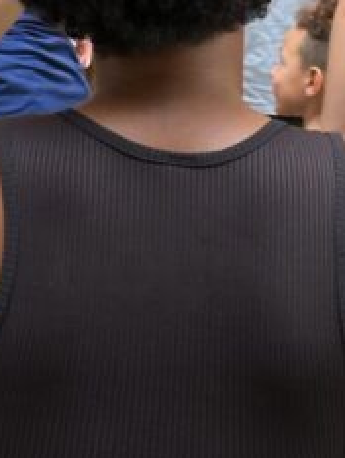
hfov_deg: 7.1
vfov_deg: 9.2
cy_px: -219
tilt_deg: -0.1
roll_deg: -0.4
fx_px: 2786
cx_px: 284
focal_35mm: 210
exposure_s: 1/50
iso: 50
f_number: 1.78
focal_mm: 6.86
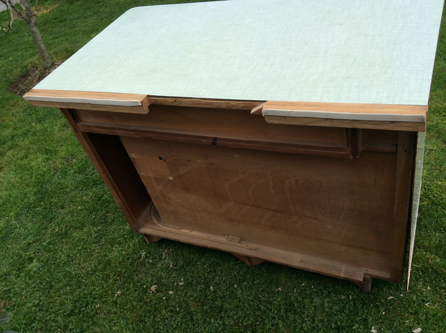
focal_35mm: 32
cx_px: 223
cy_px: 166
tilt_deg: -37.0
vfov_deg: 44.1
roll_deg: +16.1
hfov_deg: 56.9
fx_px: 412
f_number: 2.4
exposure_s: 1/1040
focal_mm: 3.3
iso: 32
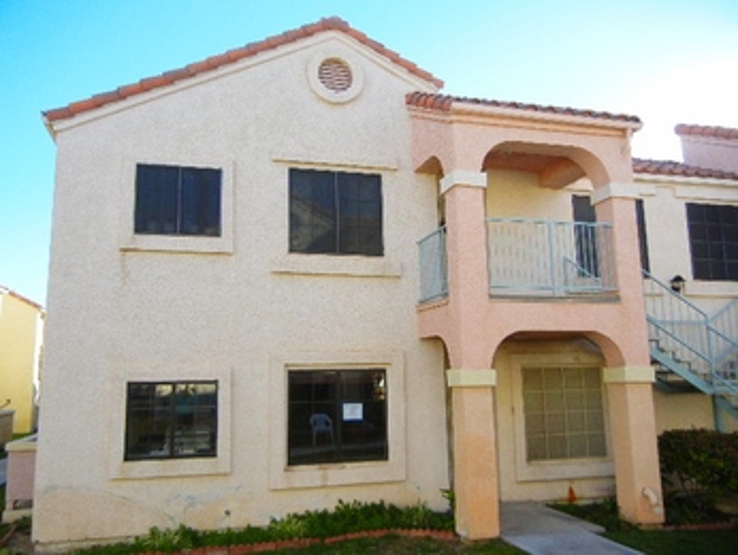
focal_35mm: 30
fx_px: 640
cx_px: 369
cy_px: 278
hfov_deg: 59.9
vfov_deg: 46.8
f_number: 3.5
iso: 160
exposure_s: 1/687
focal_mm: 5.4
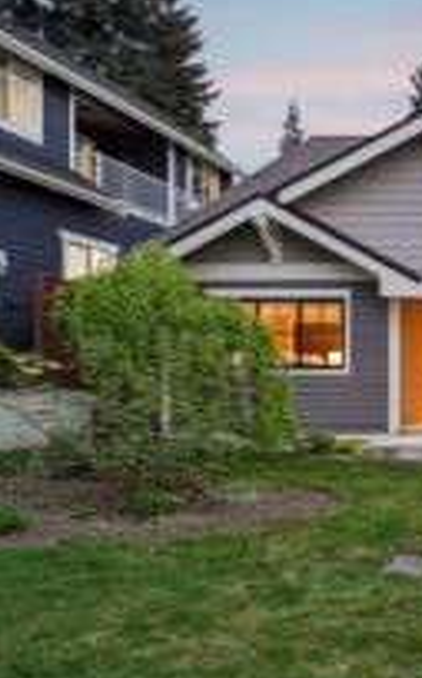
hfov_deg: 26.4
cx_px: 655
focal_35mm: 32
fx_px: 591
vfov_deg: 59.0
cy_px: 258
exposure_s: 1/6
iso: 1600
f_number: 8
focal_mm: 16
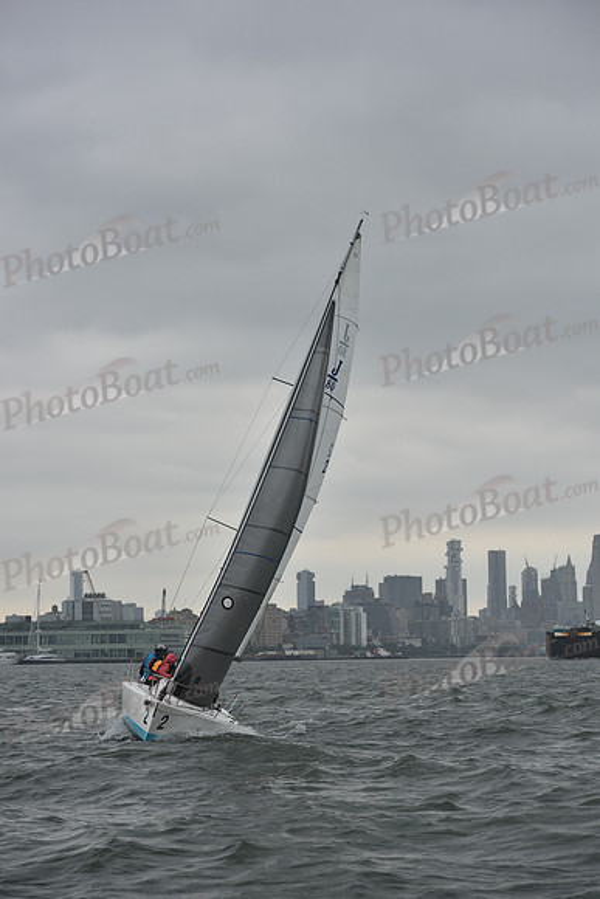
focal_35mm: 70
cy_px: 450
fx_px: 1749
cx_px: 300
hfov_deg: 19.5
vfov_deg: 28.8
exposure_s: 1/800
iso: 320
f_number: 5.6
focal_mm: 70
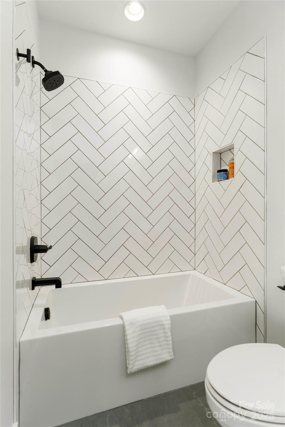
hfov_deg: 64.6
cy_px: 214
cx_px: 142
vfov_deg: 86.9
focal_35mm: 19
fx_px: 226
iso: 125
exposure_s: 1/20
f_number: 4
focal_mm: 19
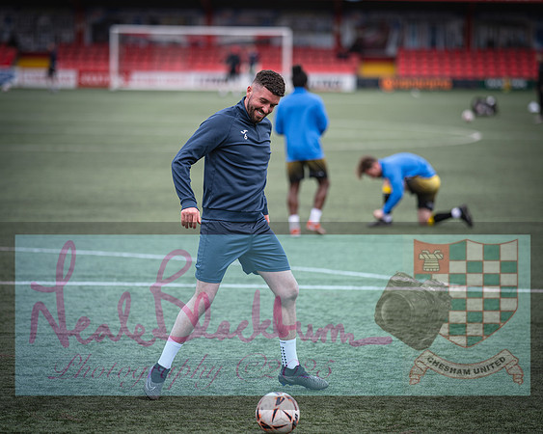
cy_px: 217
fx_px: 2442
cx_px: 248
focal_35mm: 152
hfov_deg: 12.7
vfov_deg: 10.2
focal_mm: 135
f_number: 1.8
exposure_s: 1/2000
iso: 100
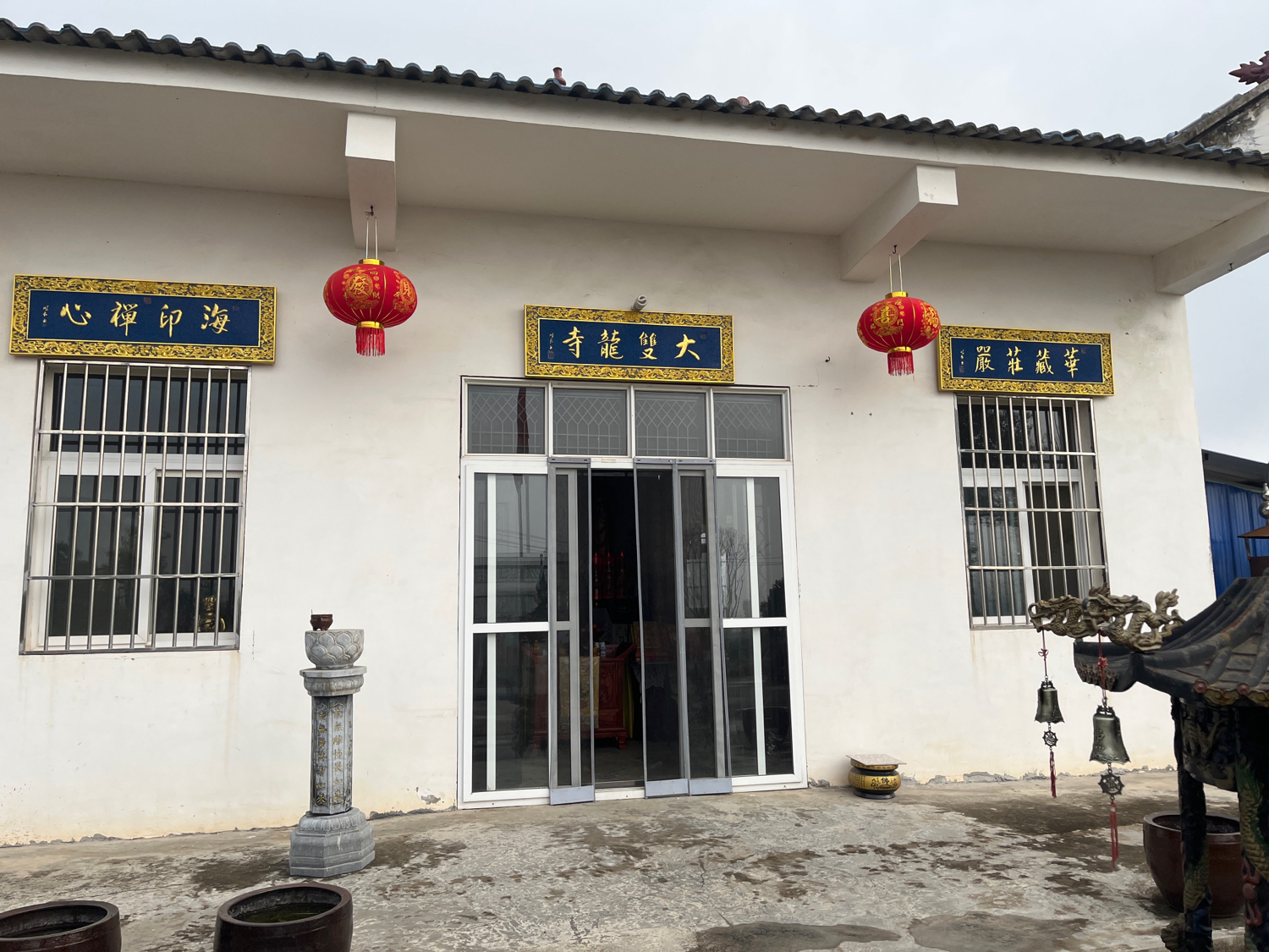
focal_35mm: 26
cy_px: 476
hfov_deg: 67.3
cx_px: 634
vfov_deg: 53.1
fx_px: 953
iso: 50
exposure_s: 1/3215
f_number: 1.6
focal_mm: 5.1
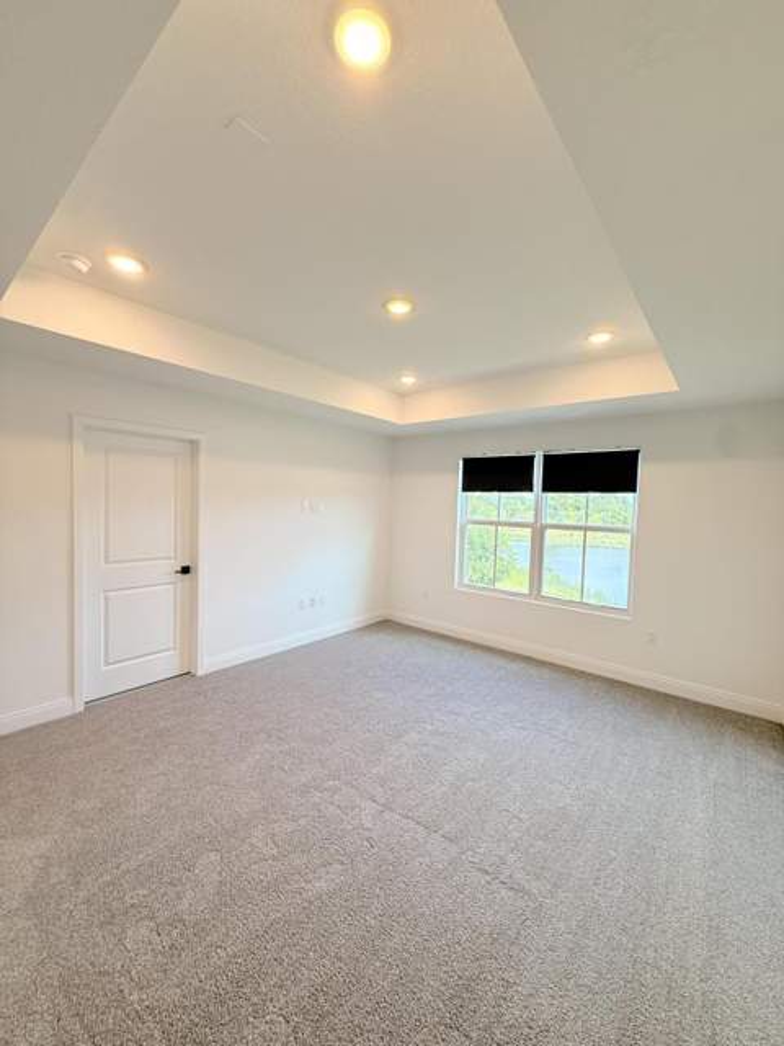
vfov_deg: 102.1
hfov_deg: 85.7
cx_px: 392
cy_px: 523
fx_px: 423
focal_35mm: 14
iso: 80
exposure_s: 1/120
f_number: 2.2
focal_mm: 2.22
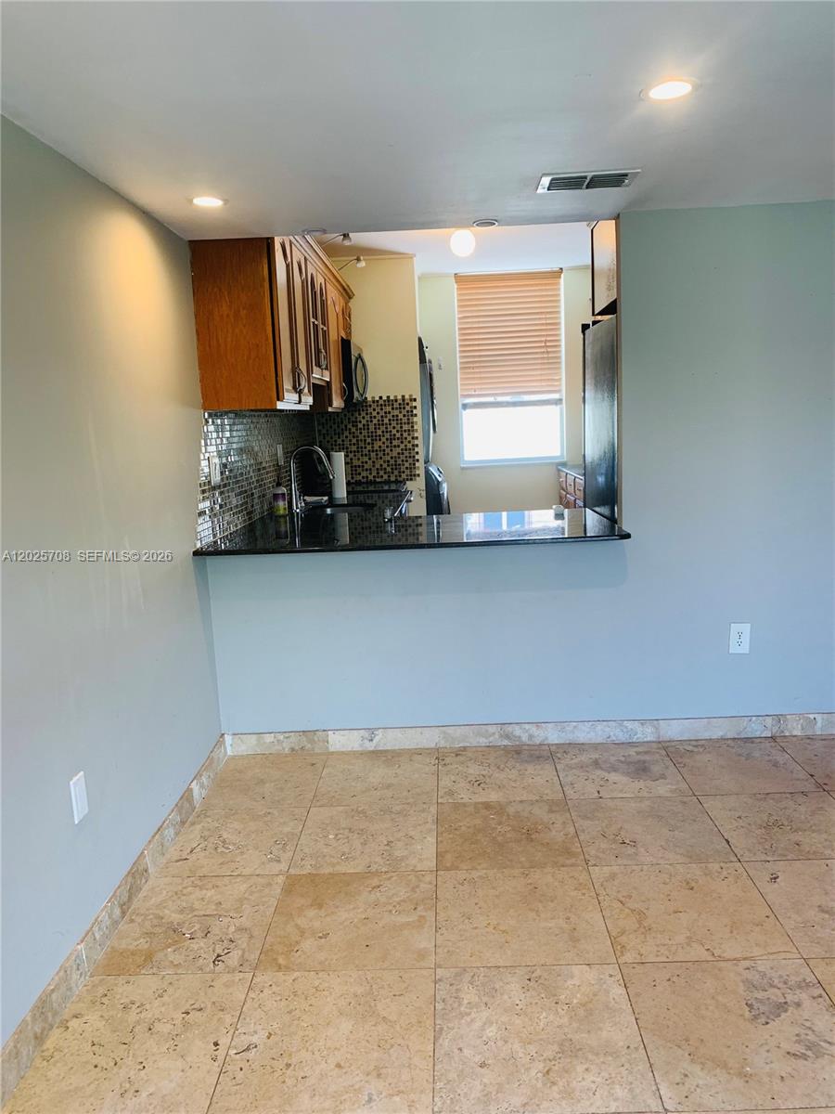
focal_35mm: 26
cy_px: 557
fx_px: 836
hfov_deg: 53.1
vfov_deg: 67.3
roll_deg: +1.8
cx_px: 418
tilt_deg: -9.7
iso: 80
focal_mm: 4.25
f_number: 1.8
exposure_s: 1/120
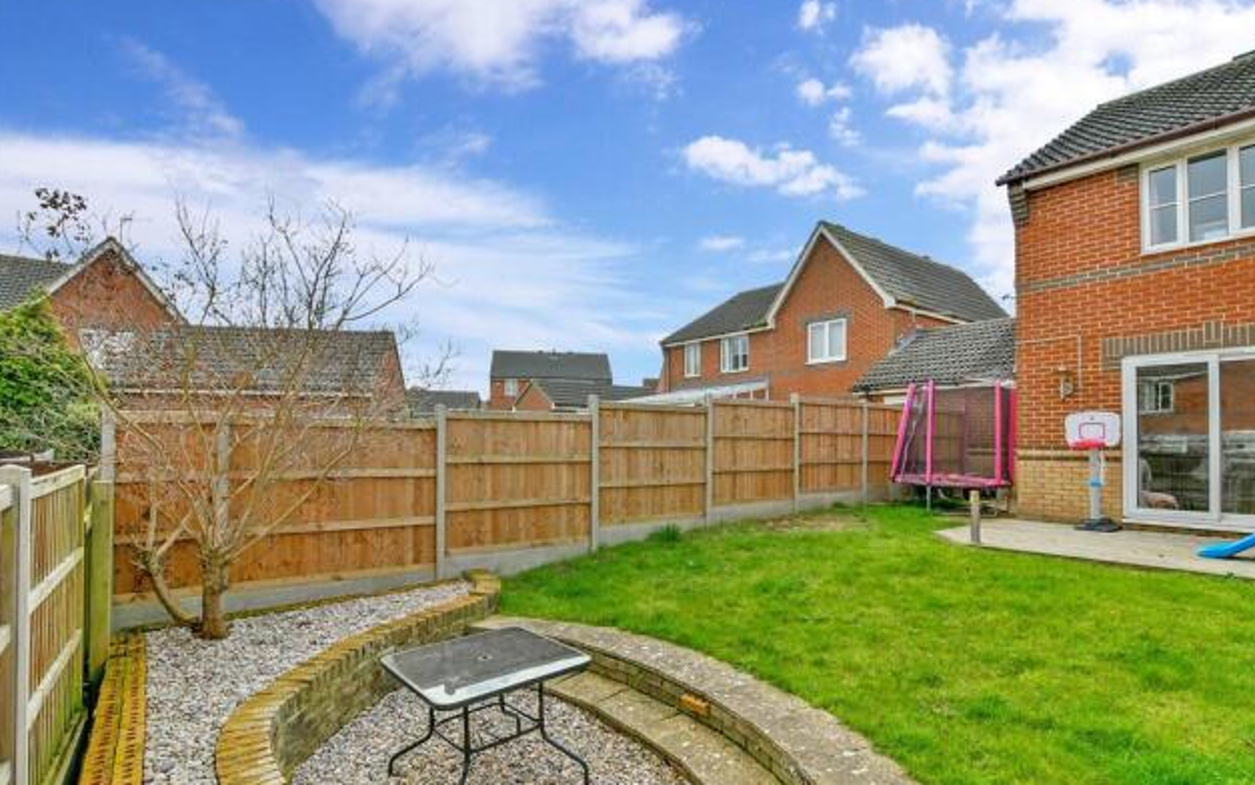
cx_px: 645
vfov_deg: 71.2
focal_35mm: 16
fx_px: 547
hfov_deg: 97.8
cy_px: 424
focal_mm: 10
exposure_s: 1/125
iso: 160
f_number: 8
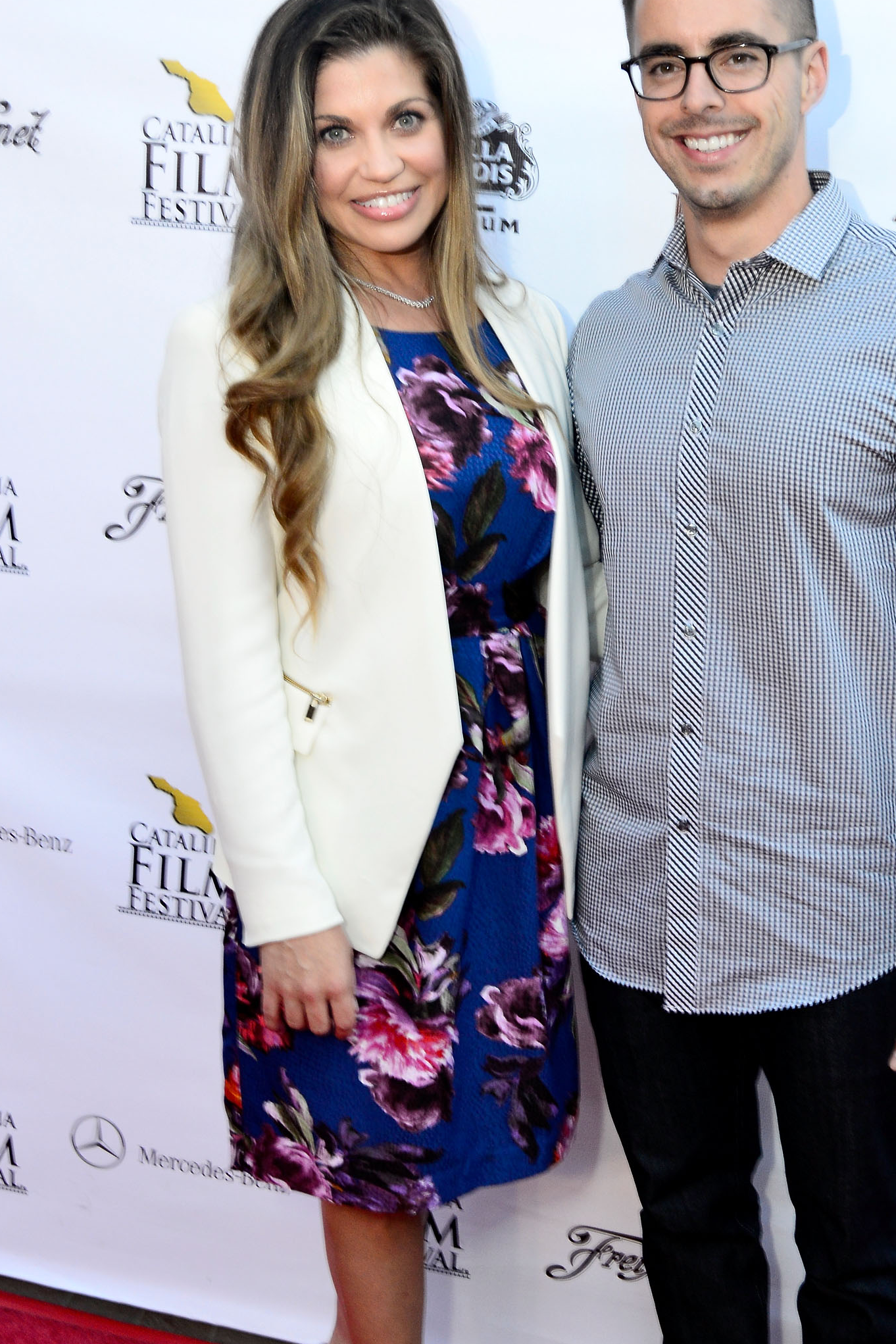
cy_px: 825
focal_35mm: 47
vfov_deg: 41.7
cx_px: 581
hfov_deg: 28.5
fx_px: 1755
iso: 1000
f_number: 10
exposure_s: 1/125
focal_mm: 32
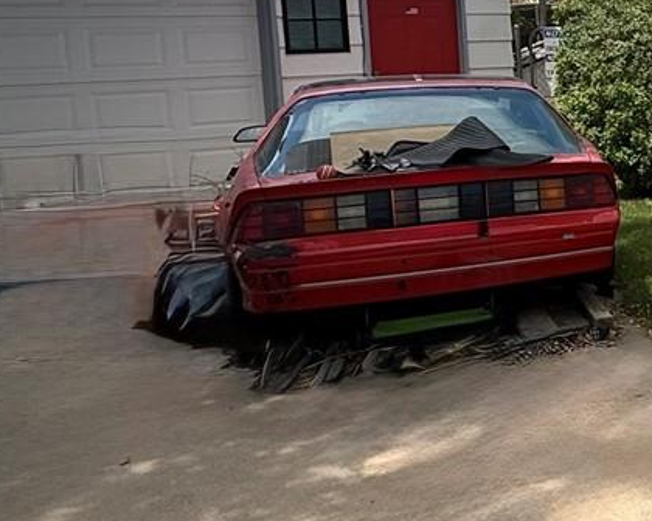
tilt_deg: -5.9
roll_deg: -0.3
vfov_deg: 28.6
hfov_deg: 25.6
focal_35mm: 52
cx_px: 1009
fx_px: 1003
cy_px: 116
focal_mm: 2.22
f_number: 2.2
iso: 50
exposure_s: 1/1068
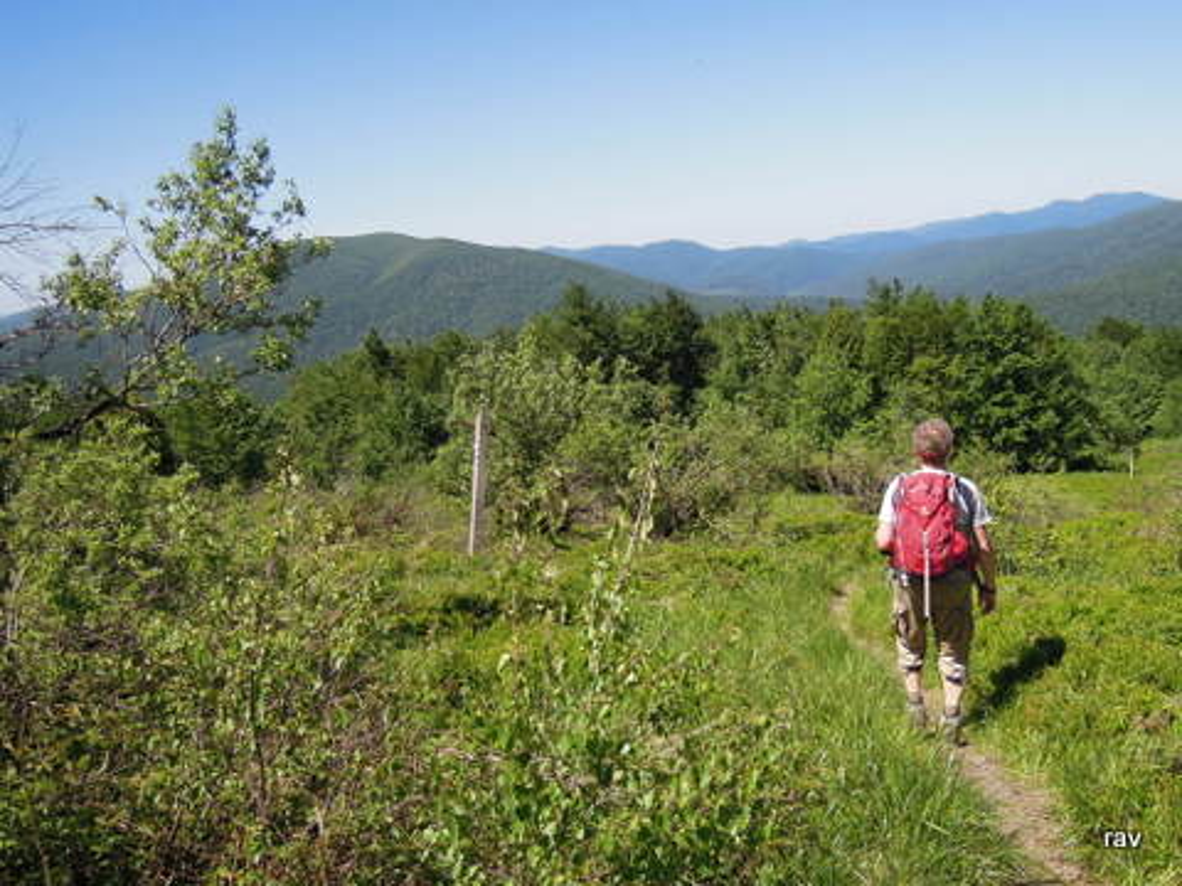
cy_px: 443
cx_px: 591
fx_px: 1195
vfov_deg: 40.7
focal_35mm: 35
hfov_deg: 52.6
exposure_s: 1/1250
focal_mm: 6.3
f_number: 2.8
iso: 160
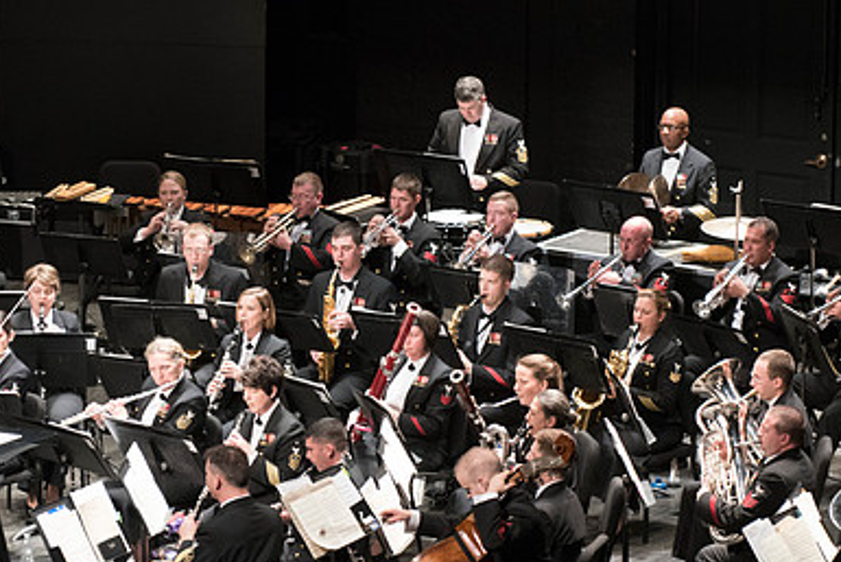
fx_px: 4931
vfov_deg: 6.5
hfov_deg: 9.7
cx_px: 291
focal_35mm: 211
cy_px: 331
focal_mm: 140
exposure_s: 1/125
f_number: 5.6
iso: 4000
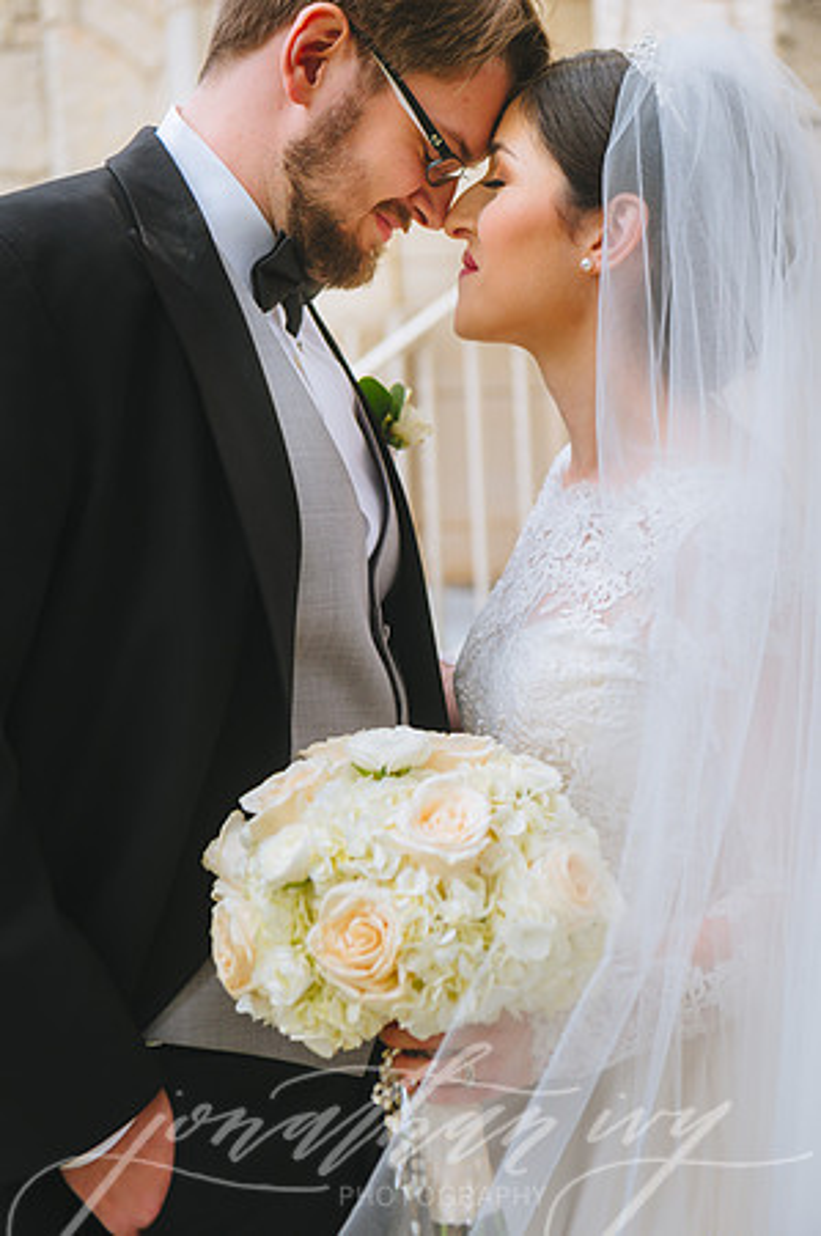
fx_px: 2229
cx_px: 410
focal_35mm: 65
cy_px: 618
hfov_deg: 20.9
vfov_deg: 31.0
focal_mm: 65
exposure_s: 1/1000
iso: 250
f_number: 4
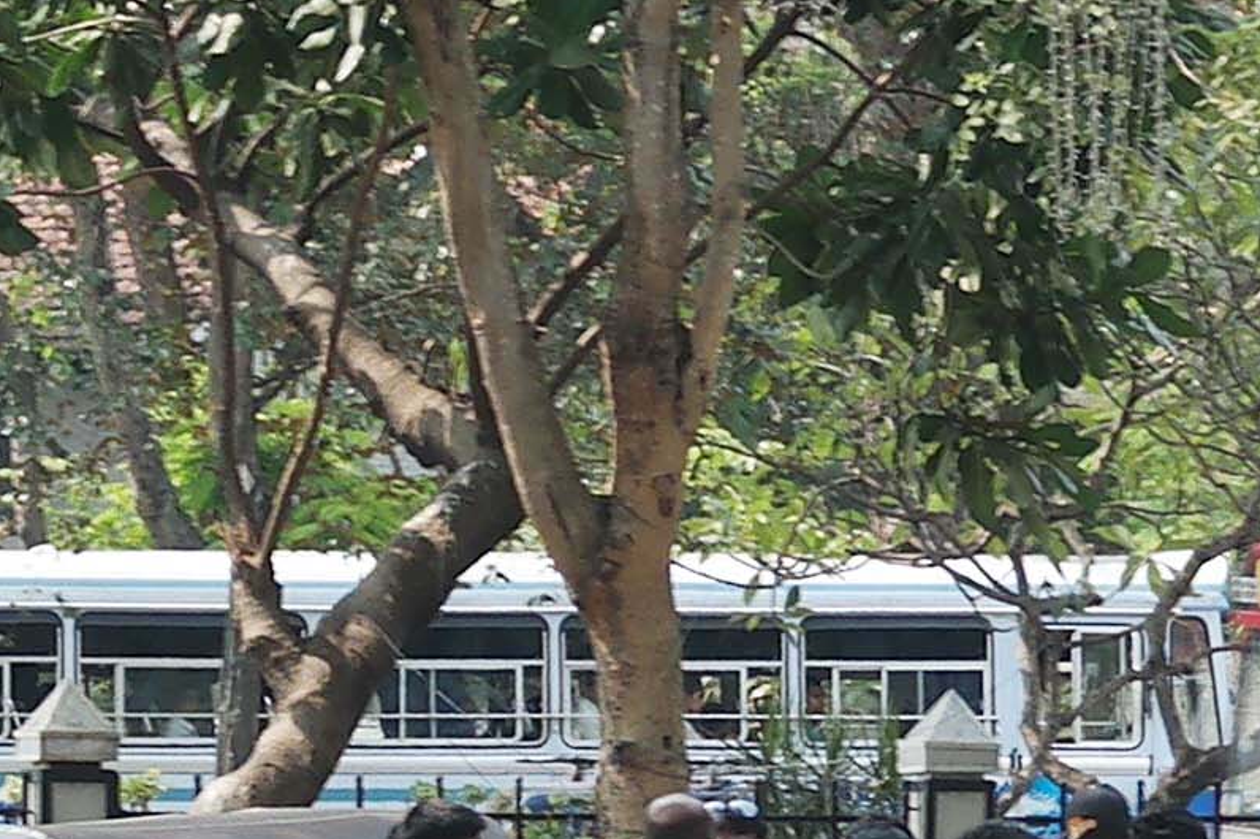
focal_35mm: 337
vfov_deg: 4.1
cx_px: 1998
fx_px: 11790
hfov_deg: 6.0
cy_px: 1051
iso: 100
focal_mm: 32
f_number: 4.5
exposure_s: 1/160
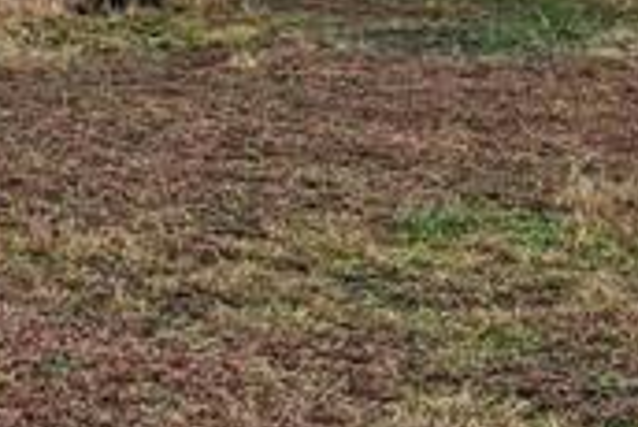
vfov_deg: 10.4
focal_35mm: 131
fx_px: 2324
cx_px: -171
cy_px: -26
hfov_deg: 15.0
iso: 100
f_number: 2.8
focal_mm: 8.4
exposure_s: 1/180
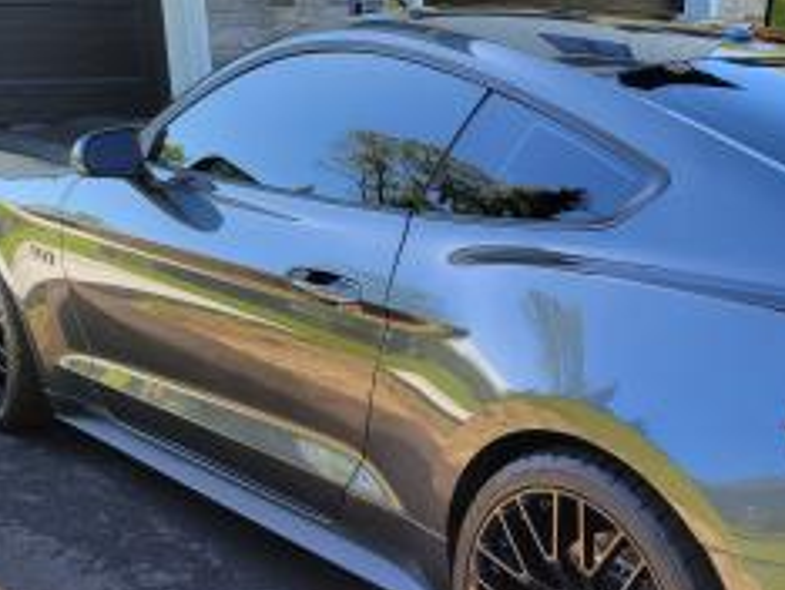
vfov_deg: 25.2
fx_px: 1271
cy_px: 550
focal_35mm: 56
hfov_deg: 33.5
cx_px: 600
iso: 40
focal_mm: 5.4
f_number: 1.8
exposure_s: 1/397
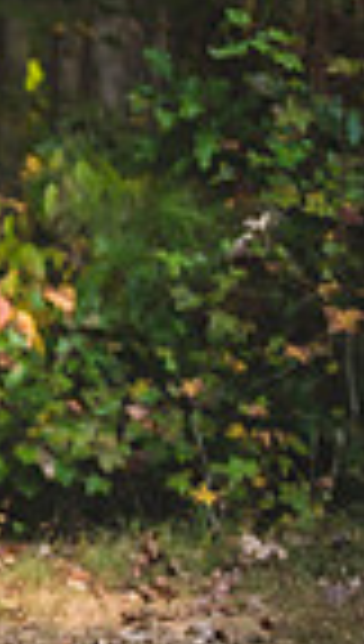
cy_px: 97
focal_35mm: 466
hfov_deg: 2.6
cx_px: -935
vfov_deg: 4.6
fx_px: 7954
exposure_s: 1/320
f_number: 2.8
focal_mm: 110
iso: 400
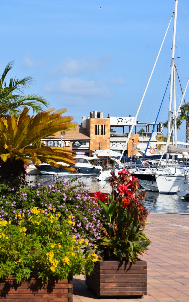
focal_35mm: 111
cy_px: 152
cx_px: 93
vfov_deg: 18.8
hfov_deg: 11.8
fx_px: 915
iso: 400
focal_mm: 70
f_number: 7.1
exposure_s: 1/2000
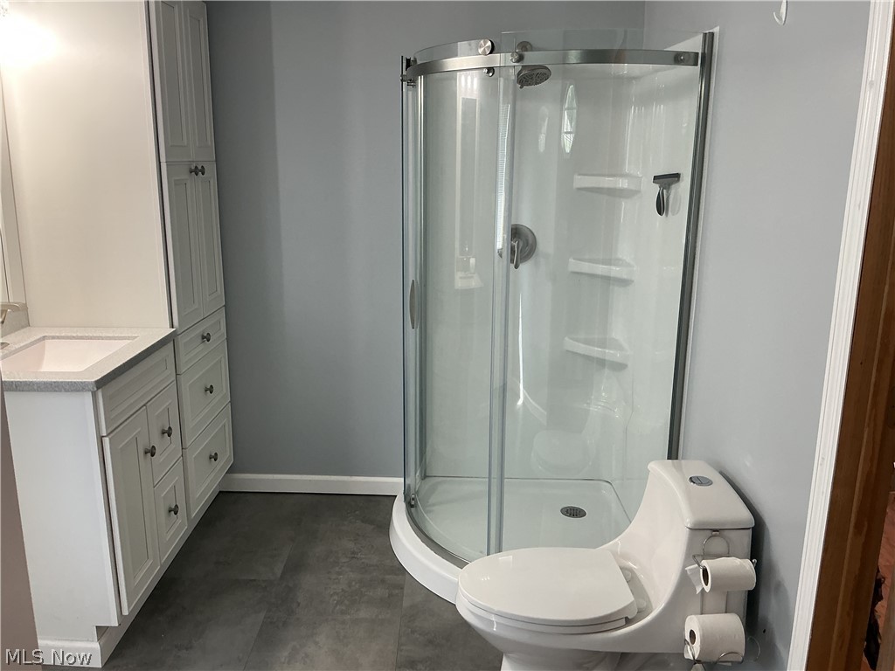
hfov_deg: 61.7
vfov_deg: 48.2
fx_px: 750
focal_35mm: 29
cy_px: 336
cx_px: 448
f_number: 1.8
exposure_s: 1/60
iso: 50
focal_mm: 3
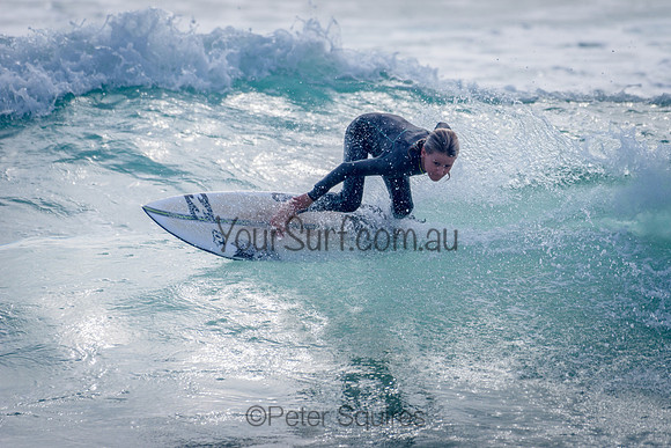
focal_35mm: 613
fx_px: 11427
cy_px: 173
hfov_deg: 3.4
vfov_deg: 2.2
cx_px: 411
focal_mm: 500
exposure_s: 1/2000
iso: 140
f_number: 5.6
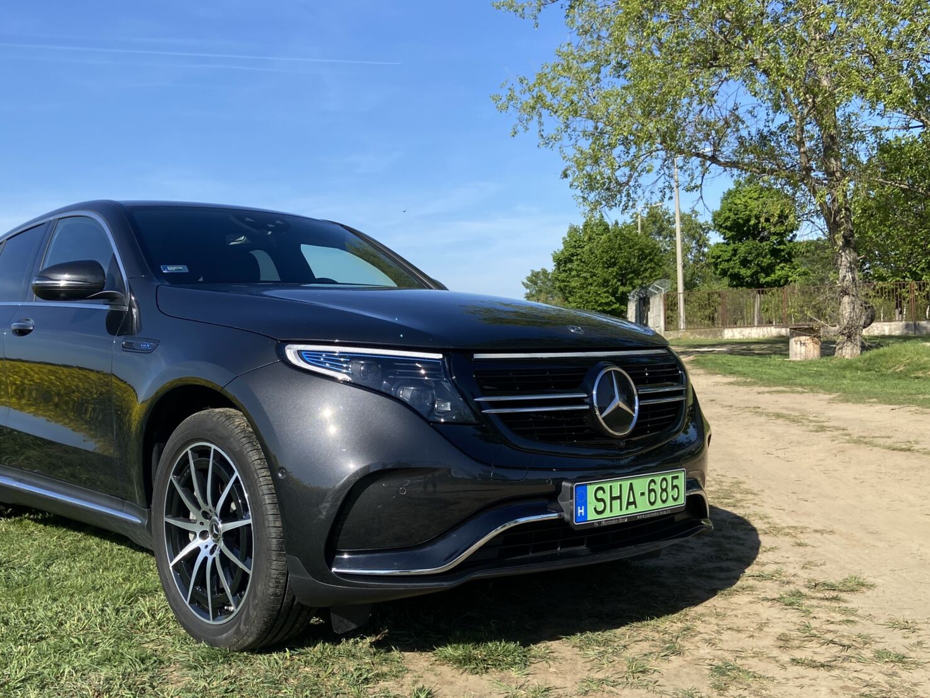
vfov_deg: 40.7
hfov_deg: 52.2
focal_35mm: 35
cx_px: 362
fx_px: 940
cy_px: 376
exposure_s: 1/2105
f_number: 1.8
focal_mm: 4.25
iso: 32
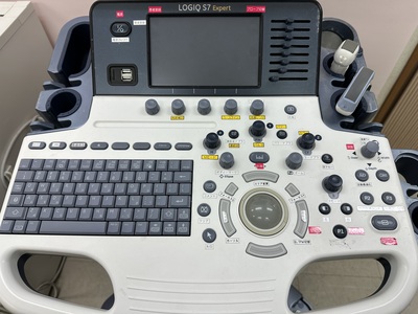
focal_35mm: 24
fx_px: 290
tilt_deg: -51.8
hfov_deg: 71.6
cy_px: 157
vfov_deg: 56.8
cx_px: 209
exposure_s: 1/169
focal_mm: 6.86
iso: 64
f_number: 1.78
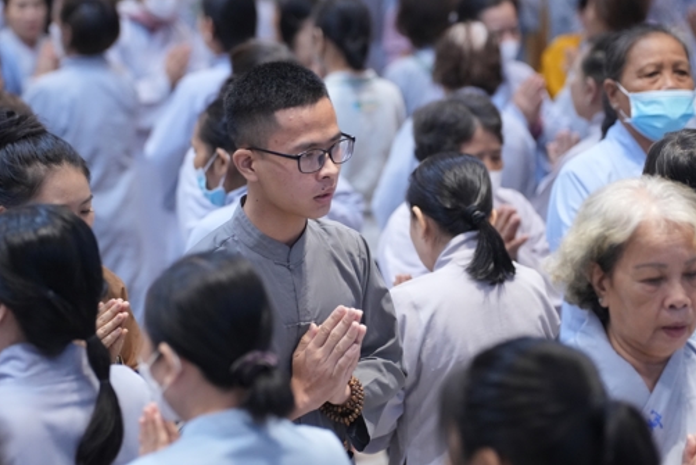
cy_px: 205
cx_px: 287
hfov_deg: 15.5
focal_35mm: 132
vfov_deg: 10.4
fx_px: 2553
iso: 5000
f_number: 2.8
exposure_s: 1/320
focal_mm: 102
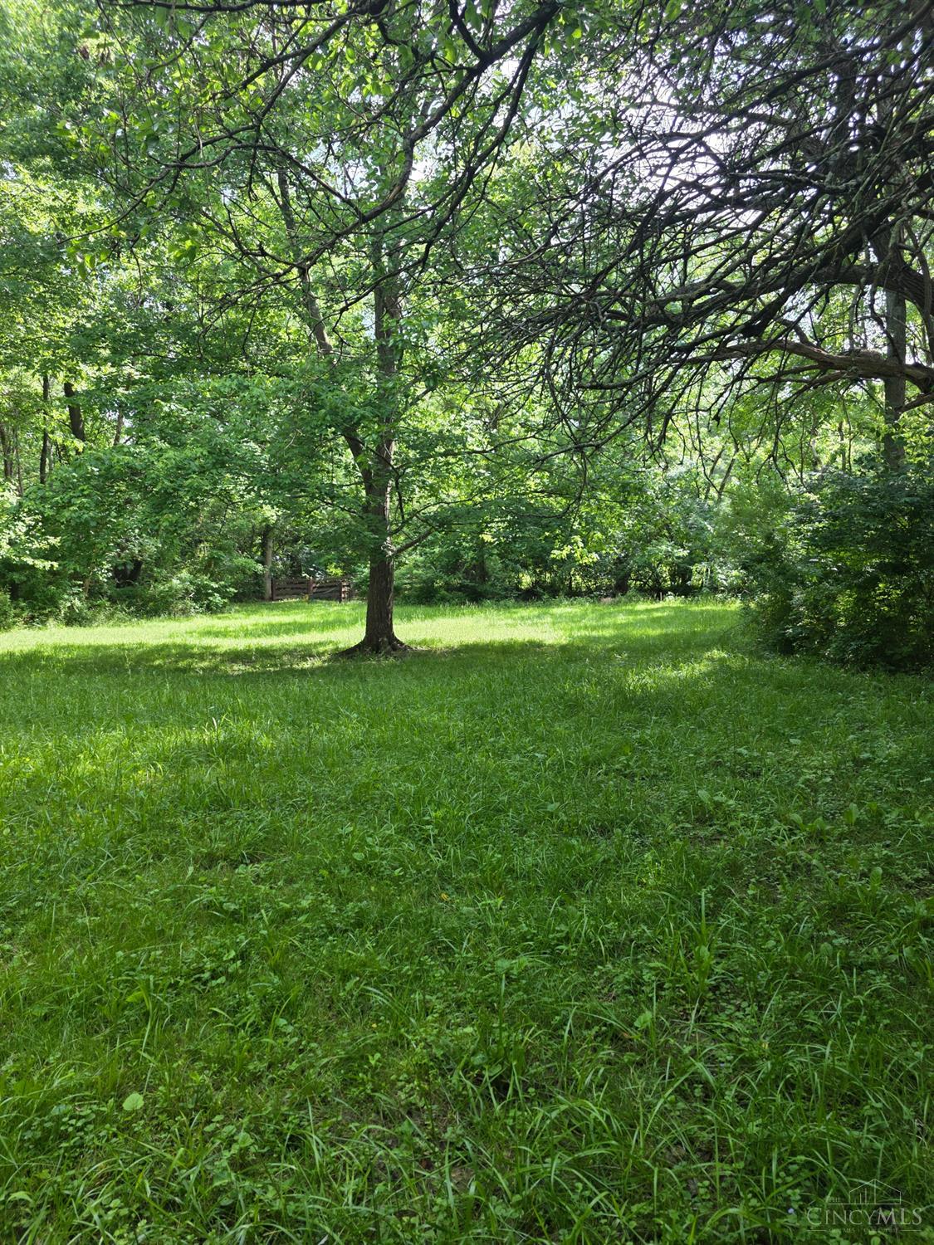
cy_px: 622
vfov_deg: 73.9
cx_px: 467
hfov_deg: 58.9
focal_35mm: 23
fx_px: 827
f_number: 1.7
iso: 50
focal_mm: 6.3
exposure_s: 1/359
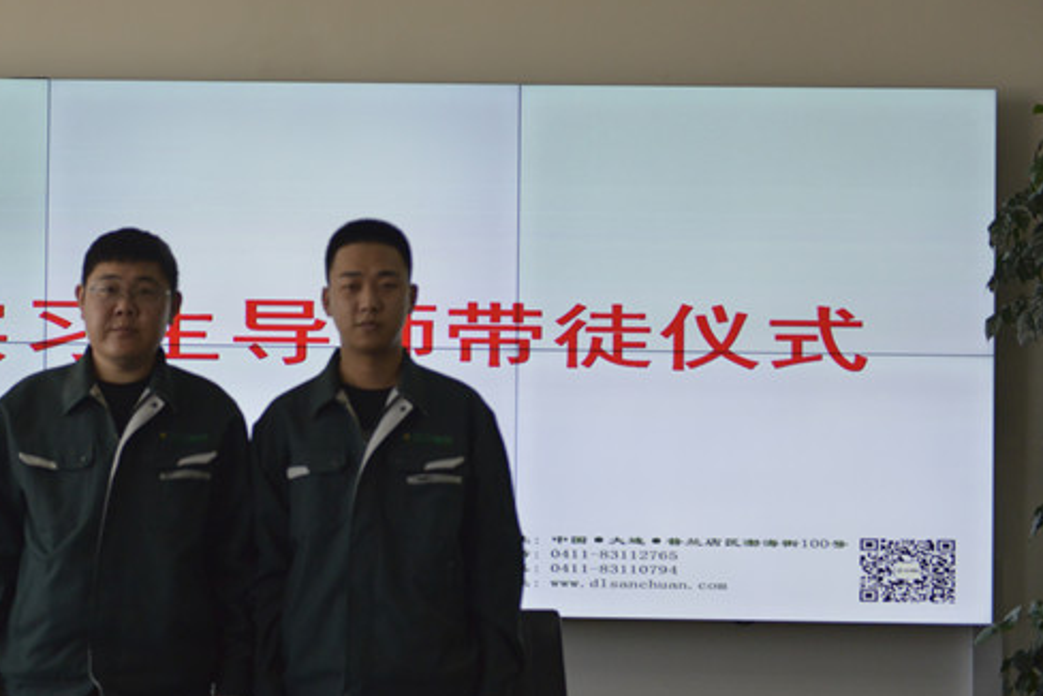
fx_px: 2493
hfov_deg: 23.5
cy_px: 283
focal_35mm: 86
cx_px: 306
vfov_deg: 15.9
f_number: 2.8
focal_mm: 60
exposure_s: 1/2000
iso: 2200
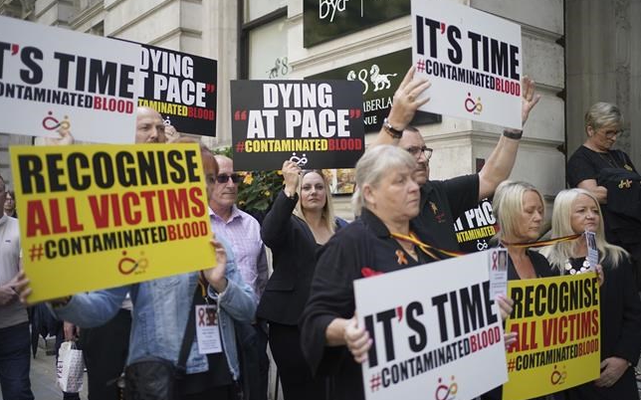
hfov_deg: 54.0
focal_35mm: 36
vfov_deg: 35.3
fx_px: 629
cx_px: 319
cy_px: 193
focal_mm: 35
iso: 800
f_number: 1.8
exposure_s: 1/2500
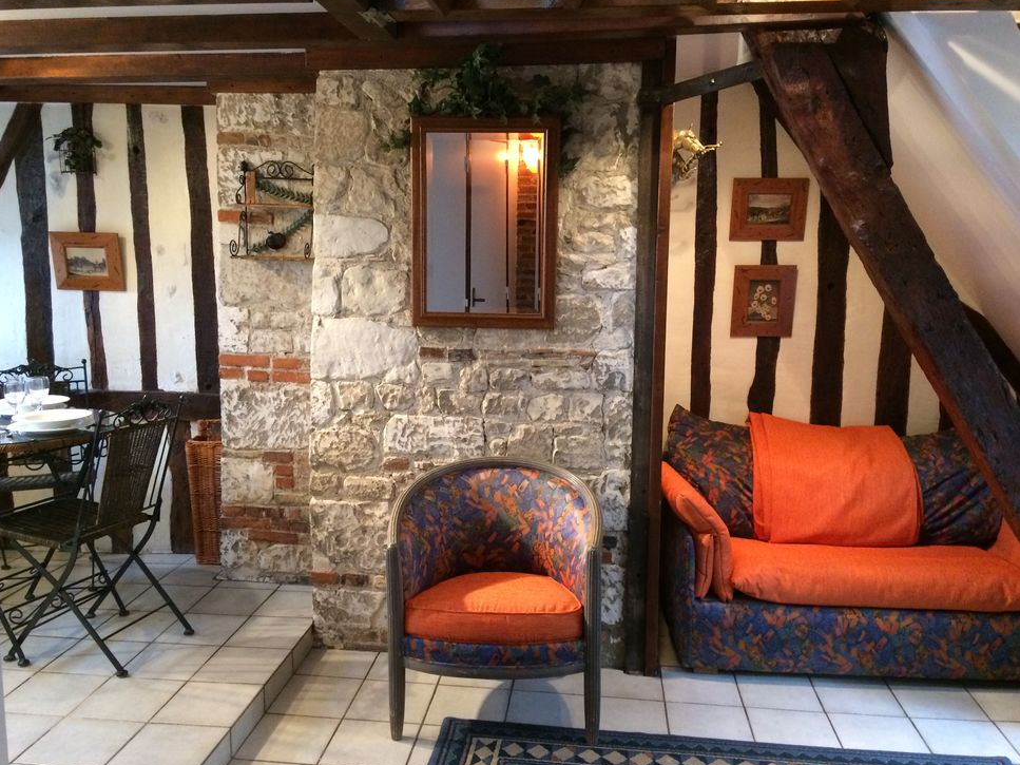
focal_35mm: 30
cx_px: 494
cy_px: 388
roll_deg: -0.1
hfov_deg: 60.0
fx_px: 884
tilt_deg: -8.9
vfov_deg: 46.8
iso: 250
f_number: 2.2
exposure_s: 1/25
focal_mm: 4.15
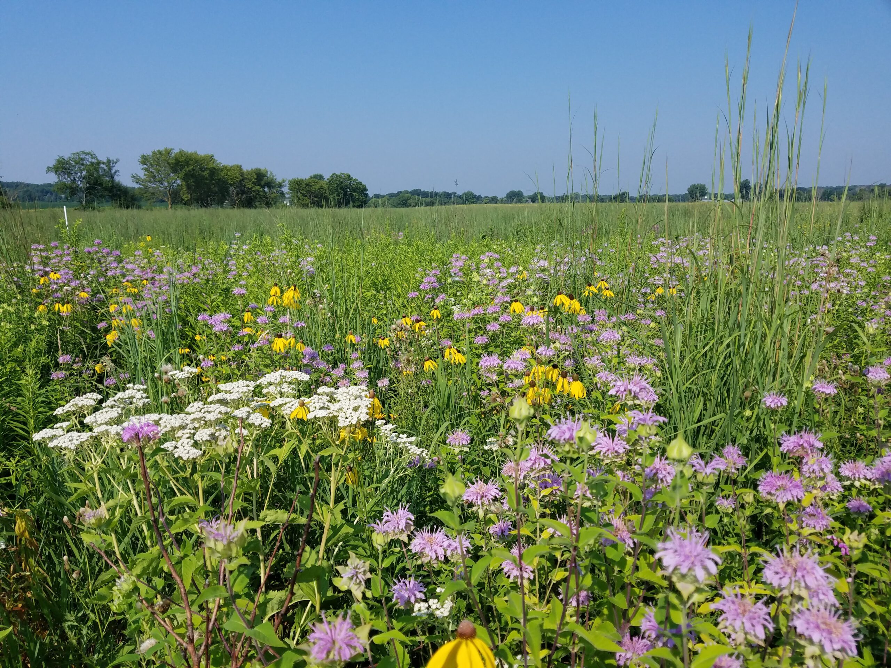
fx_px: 669
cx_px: 446
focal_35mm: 26
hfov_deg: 67.3
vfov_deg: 53.1
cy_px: 334
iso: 50
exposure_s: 1/3224
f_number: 1.7
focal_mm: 4.2
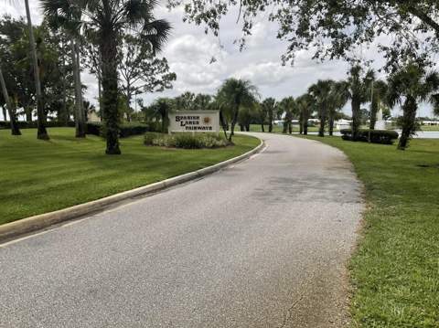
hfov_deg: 61.7
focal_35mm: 29
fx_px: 367
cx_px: 220
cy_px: 164
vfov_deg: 48.2
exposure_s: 1/2320
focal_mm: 3
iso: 16
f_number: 1.8
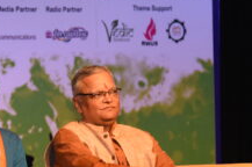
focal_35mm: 312
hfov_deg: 6.6
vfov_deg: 4.4
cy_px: 17
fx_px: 2181
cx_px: 3
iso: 2200
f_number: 4
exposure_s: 1/160
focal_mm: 66
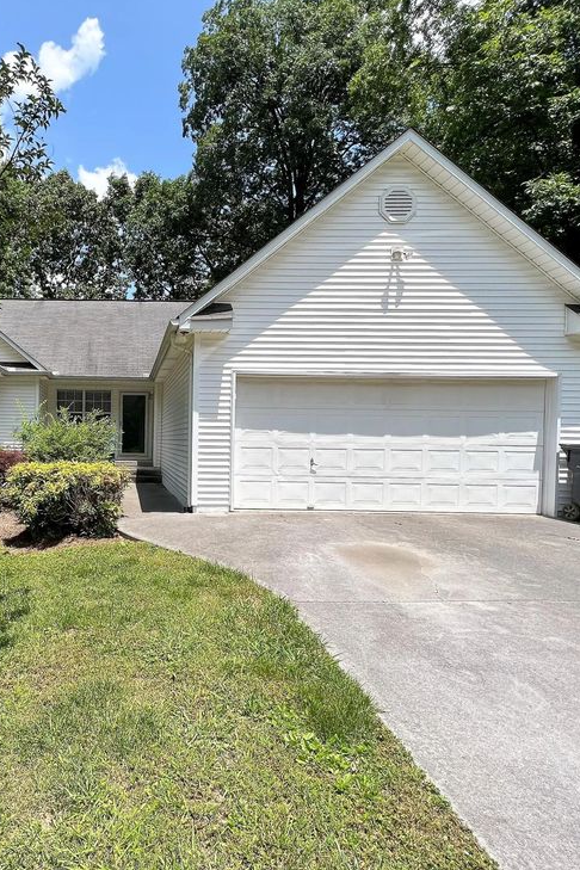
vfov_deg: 86.9
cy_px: 451
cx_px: 116
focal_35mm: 19
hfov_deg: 59.5
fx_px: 459
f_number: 1.8
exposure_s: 1/1647
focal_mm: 1.57
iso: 32
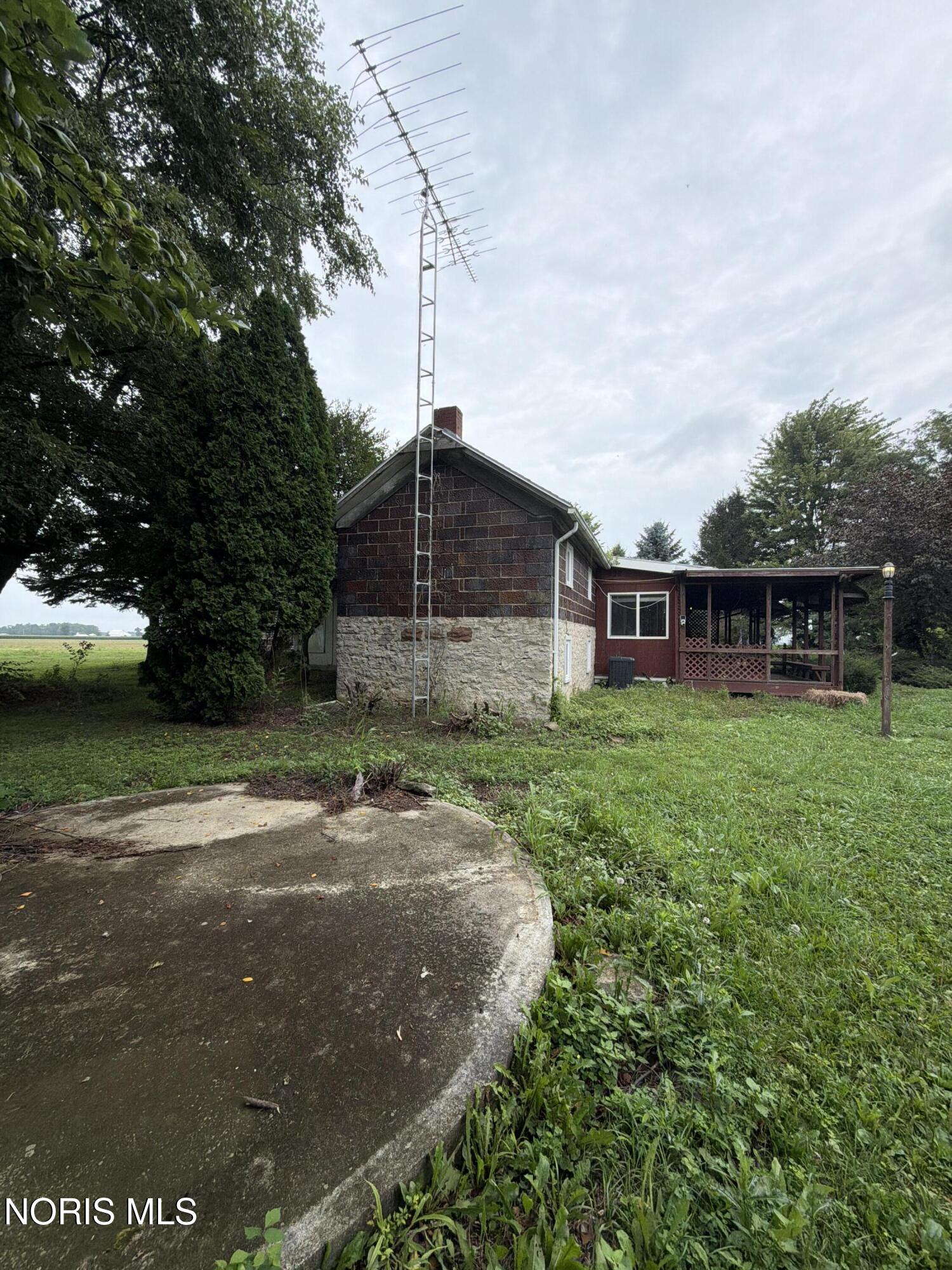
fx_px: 513
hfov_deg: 85.7
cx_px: 476
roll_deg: -0.7
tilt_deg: +2.0
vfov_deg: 102.1
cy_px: 635
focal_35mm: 14
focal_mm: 2.22
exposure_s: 1/770
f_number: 2.2
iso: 32
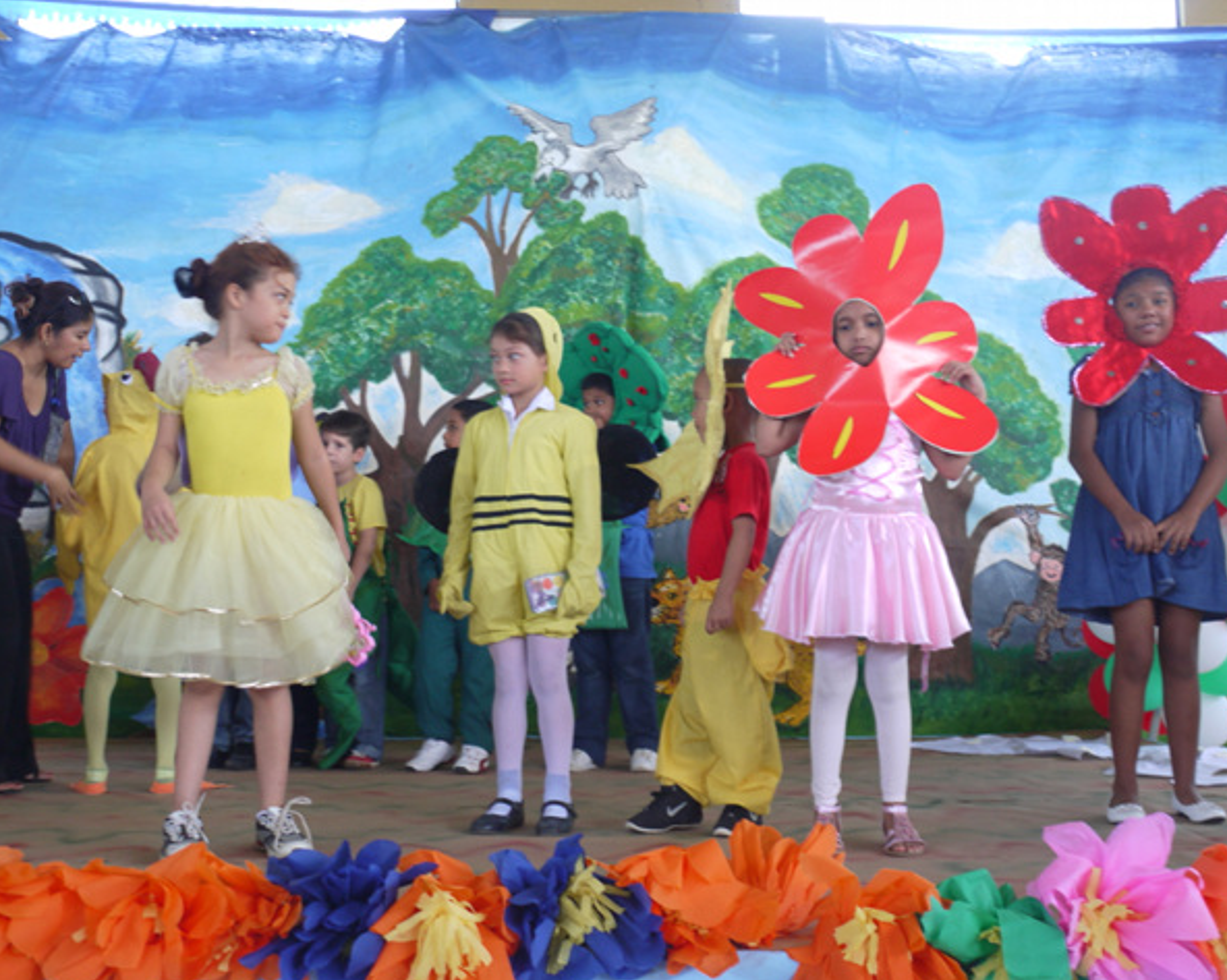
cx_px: 609
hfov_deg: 48.0
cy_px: 495
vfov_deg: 39.1
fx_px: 1379
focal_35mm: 38
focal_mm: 18
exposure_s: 1/30
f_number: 4
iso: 320
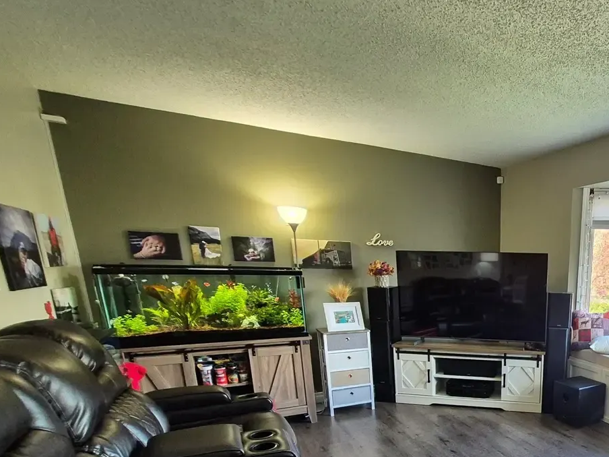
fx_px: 405
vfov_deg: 53.8
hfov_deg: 65.8
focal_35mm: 23
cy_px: 383
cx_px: 503
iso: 400
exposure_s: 1/60
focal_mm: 1.74
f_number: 2.2
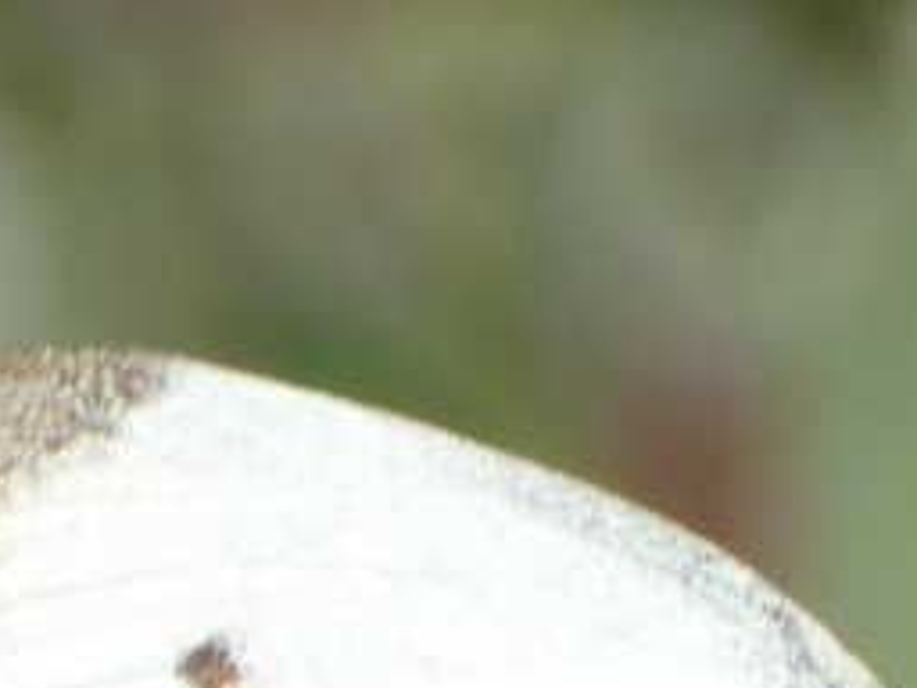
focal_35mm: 2142
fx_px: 56743
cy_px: 1028
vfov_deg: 0.7
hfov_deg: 0.9
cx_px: 1058
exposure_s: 1/200
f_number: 5.6
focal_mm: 115
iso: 80
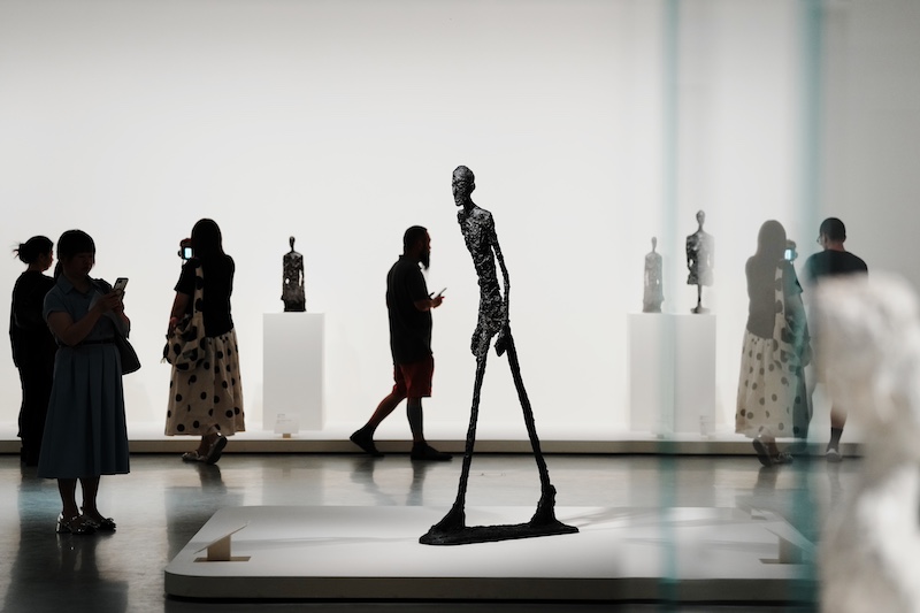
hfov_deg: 22.1
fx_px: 2350
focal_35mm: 92
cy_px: 306
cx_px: 460
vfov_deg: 14.9
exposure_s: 1/200
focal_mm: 92
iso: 1000
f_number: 2.8
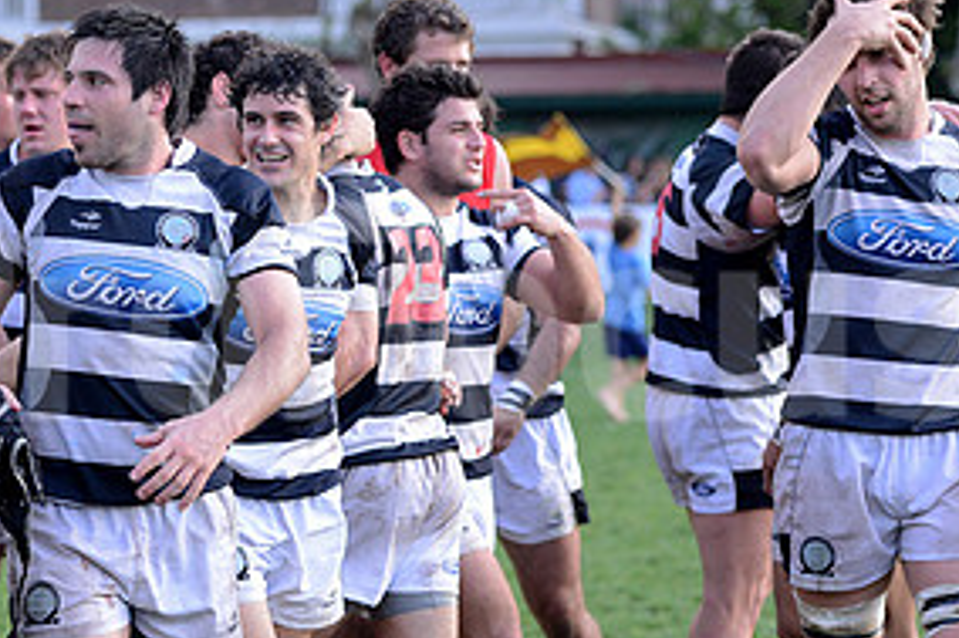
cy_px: 305
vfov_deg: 7.5
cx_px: 138
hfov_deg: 11.1
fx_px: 4899
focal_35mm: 184
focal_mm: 90
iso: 800
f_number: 2.8
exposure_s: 1/500
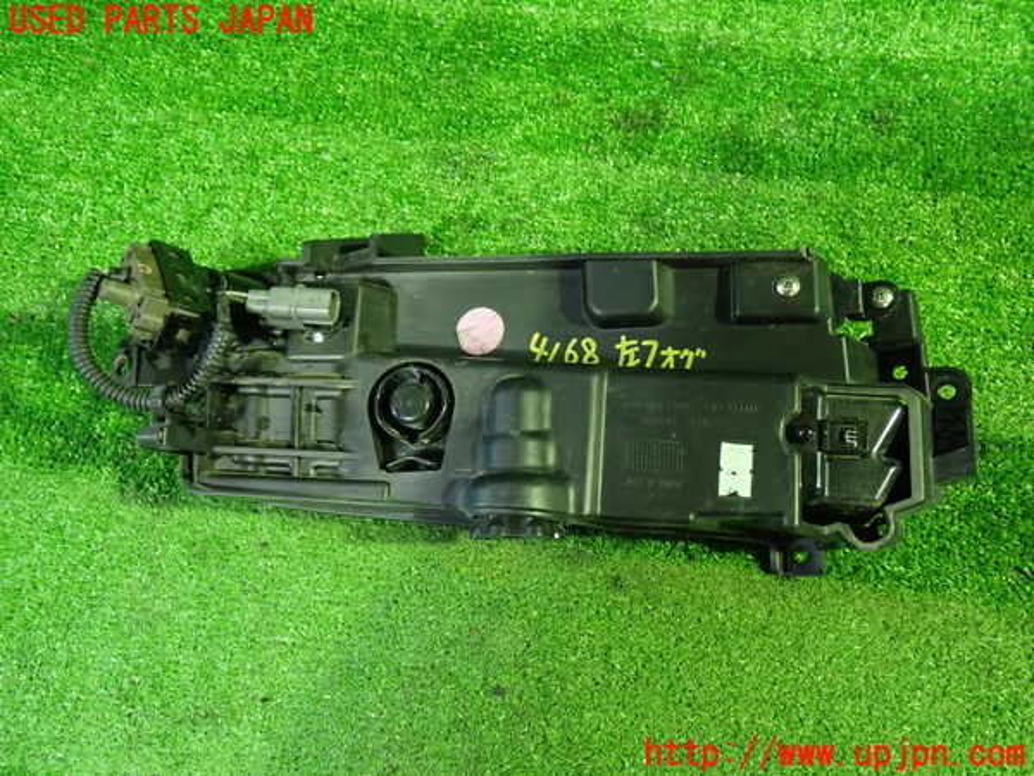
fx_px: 896
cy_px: 388
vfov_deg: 46.8
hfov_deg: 60.0
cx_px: 517
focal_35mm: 30
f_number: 2.3
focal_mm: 5.4
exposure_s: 1/25
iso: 800
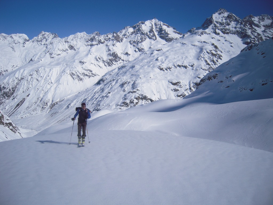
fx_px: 221
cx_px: 136
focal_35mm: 28
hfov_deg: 63.4
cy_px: 102
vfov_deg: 49.7
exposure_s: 1/1600
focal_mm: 5
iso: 100
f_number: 5.4
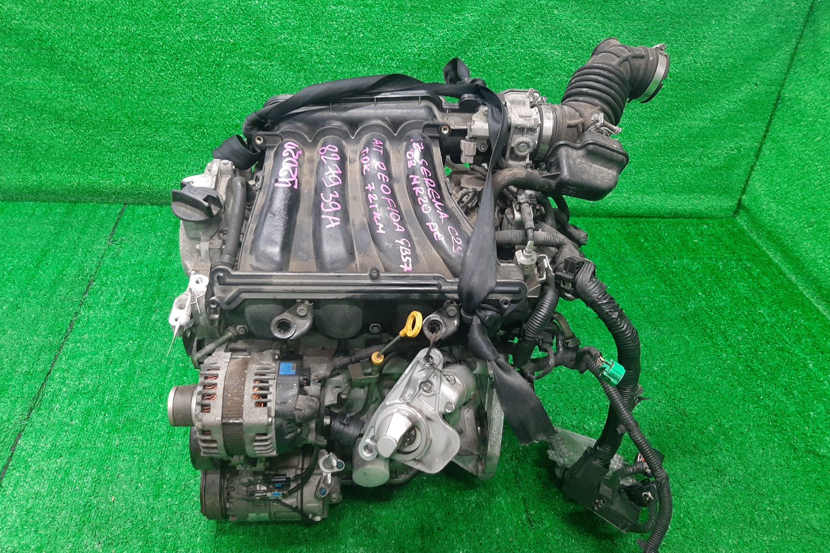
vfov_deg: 46.3
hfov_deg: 65.5
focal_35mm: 28
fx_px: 645
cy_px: 305
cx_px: 406
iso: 227
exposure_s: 1/50
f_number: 1.7
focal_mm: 3.93
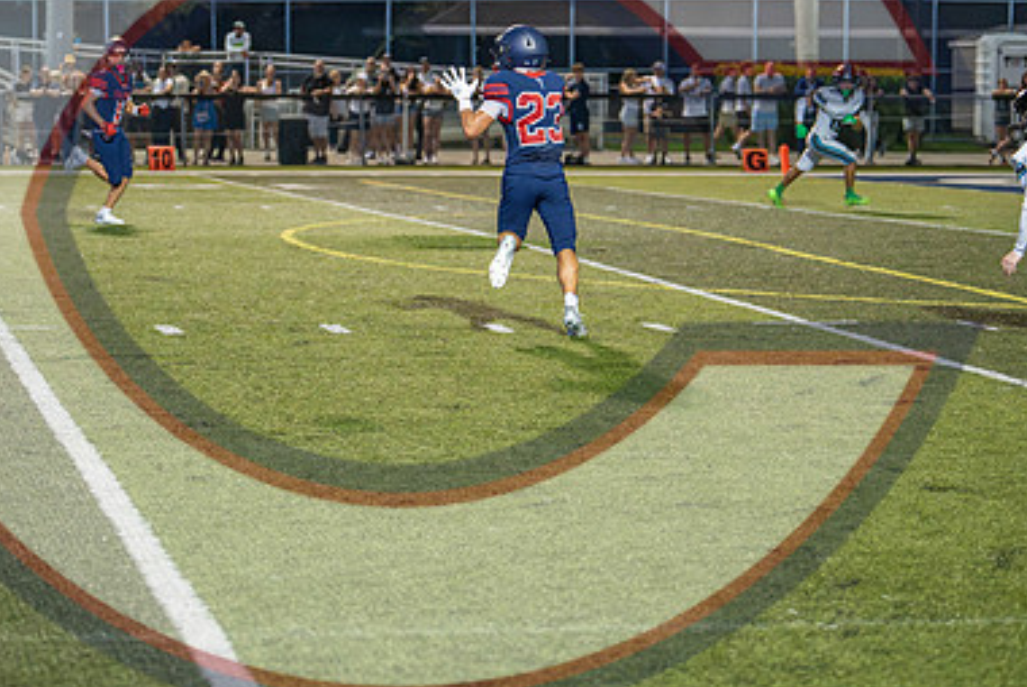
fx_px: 3483
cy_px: 212
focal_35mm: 122
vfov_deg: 11.2
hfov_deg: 16.8
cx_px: 389
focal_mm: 80
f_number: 2.8
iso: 8000
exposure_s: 1/1000
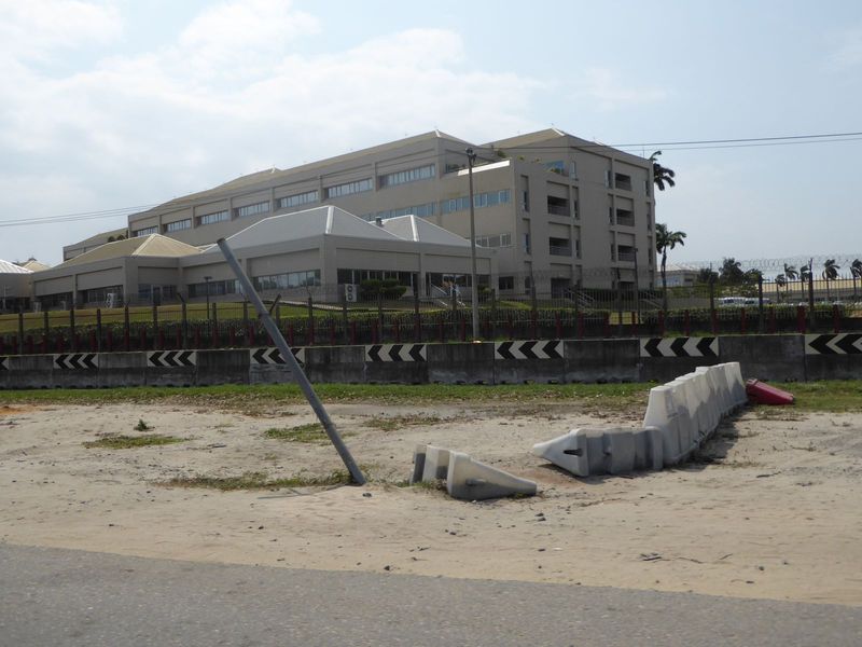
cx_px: 431
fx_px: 797
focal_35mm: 32
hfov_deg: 56.8
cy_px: 324
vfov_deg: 44.2
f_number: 3.5
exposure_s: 1/1300
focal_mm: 5.4
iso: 80
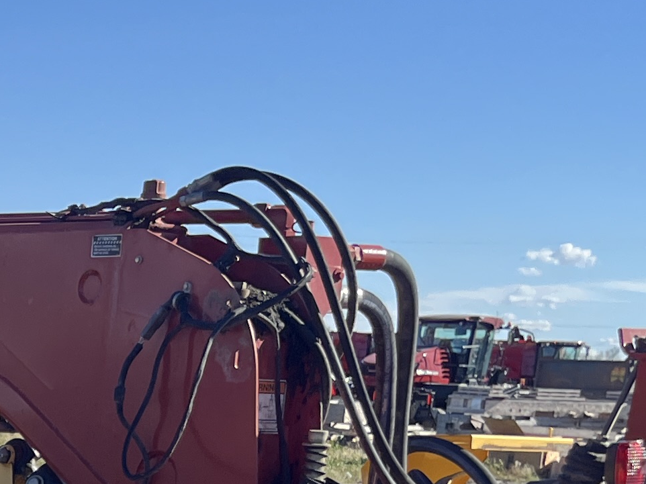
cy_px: 910
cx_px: -313
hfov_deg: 16.5
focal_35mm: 109
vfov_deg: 12.3
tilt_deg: -13.6
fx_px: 2034
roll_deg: -2.5
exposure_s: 1/1536
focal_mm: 5.1
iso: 50
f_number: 1.6
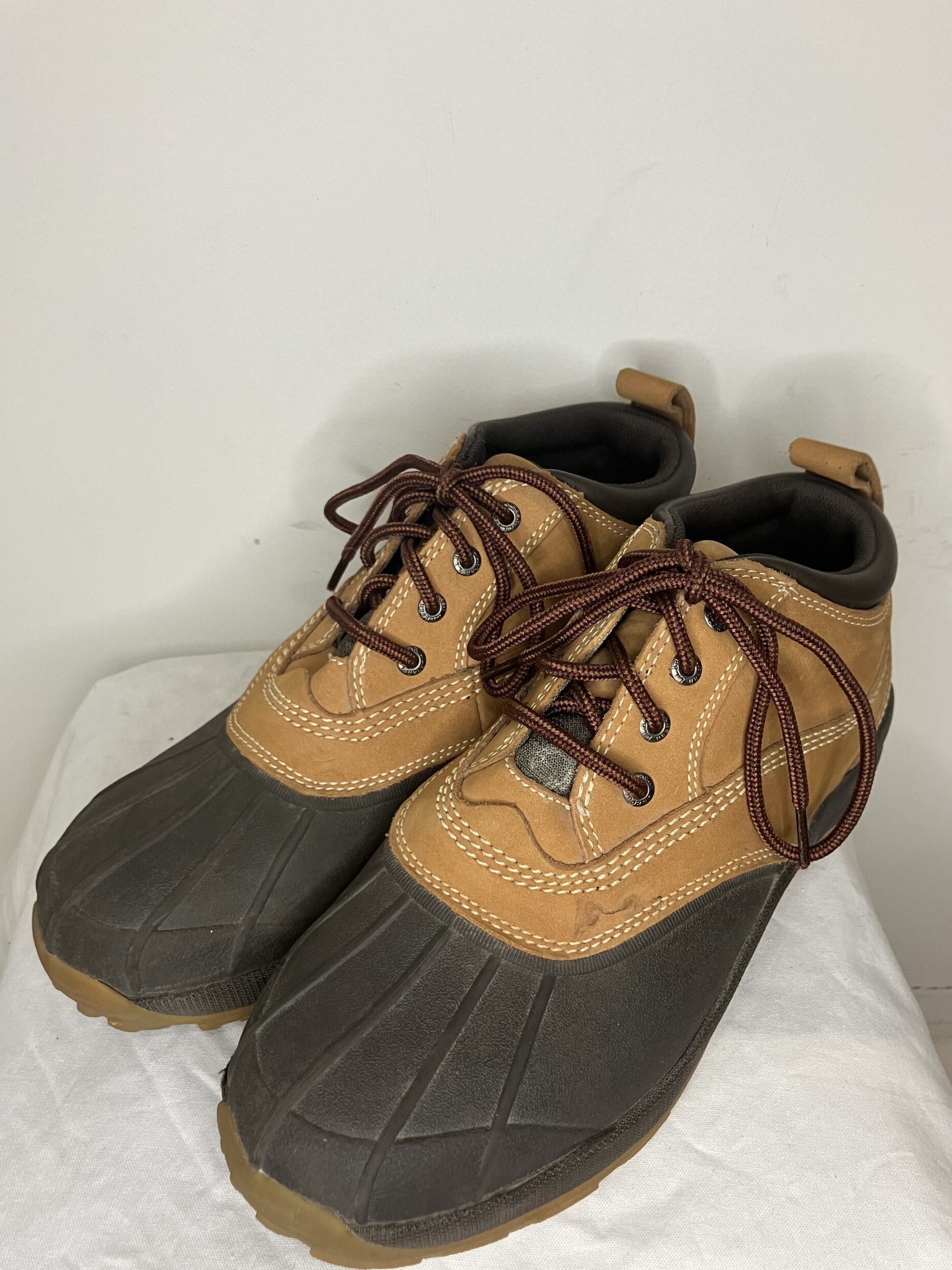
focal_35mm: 29
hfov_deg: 48.2
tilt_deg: -39.4
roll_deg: +2.7
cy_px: 657
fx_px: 1063
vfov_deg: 61.6
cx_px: 480
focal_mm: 3.99
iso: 50
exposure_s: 1/50
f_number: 1.8
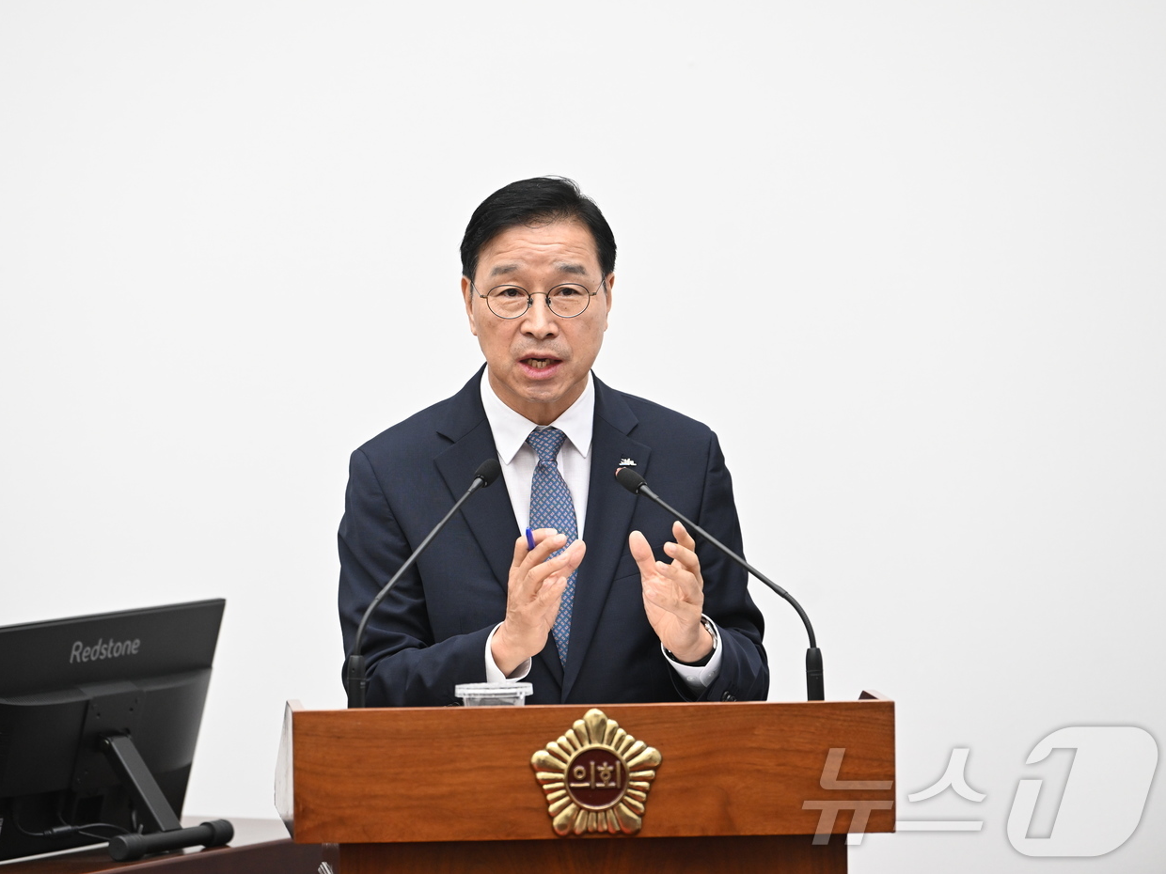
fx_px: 7309
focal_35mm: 217
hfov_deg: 9.1
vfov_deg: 6.8
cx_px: 518
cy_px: 437
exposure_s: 1/200
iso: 2000
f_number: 4
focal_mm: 200
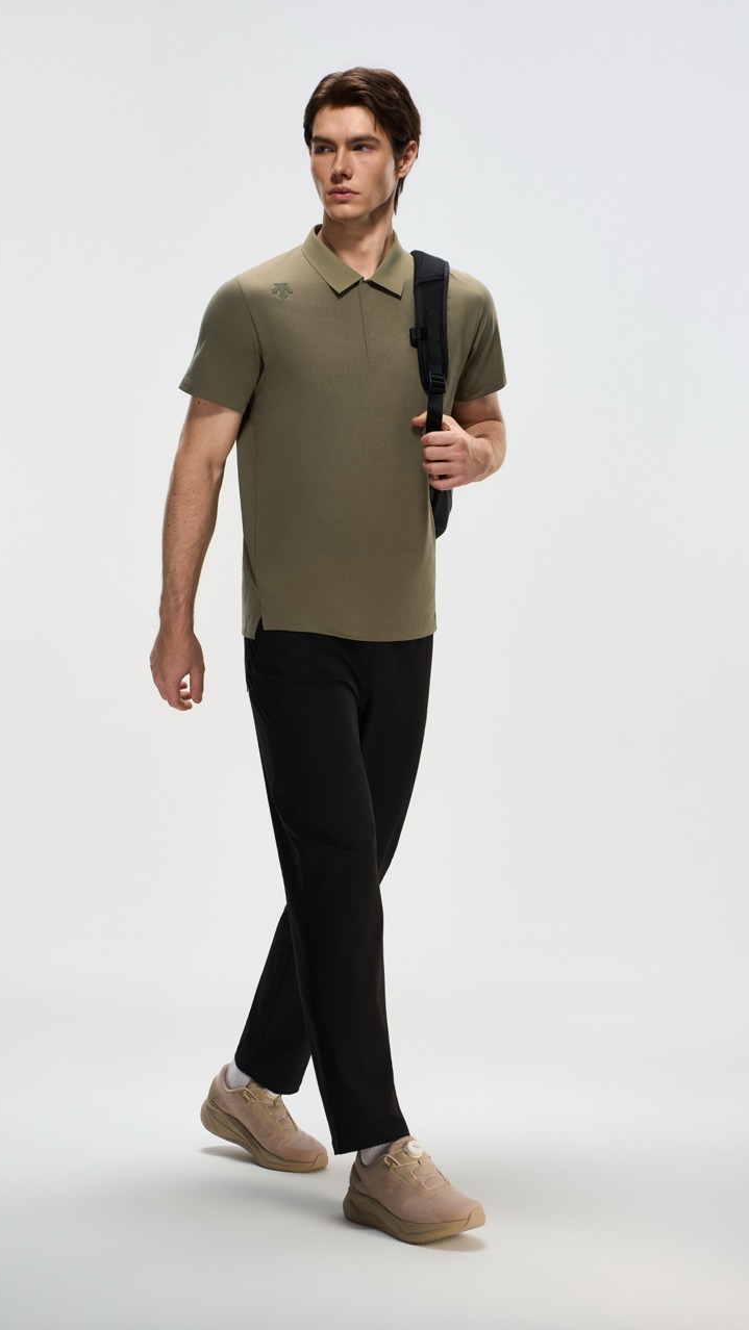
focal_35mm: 64
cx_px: 379
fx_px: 2259
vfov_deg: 32.8
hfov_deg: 18.8
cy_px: 665
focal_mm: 61
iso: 200
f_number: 9
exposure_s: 1/400
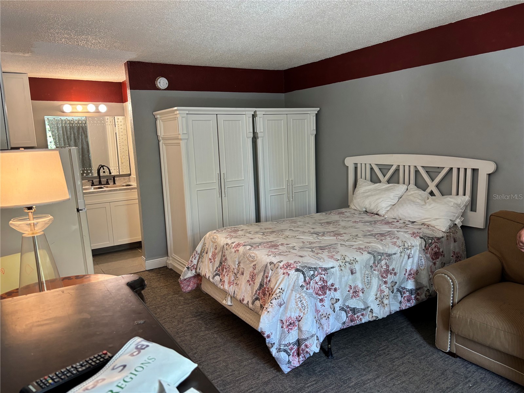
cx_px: 262
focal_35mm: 26
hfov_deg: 67.3
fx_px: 394
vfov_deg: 53.1
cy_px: 196
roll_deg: +2.5
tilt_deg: -9.5
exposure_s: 1/60
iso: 160
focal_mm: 5.96
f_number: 1.6
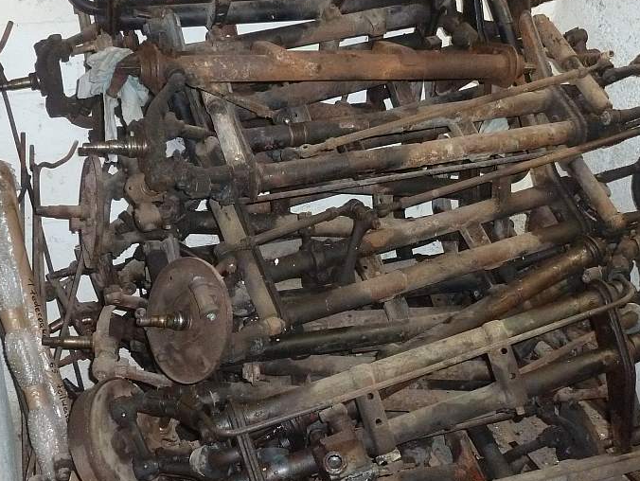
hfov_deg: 46.6
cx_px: 373
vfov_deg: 35.8
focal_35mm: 40
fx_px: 740
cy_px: 302
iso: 320
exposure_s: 1/13
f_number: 3.4
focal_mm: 4.7
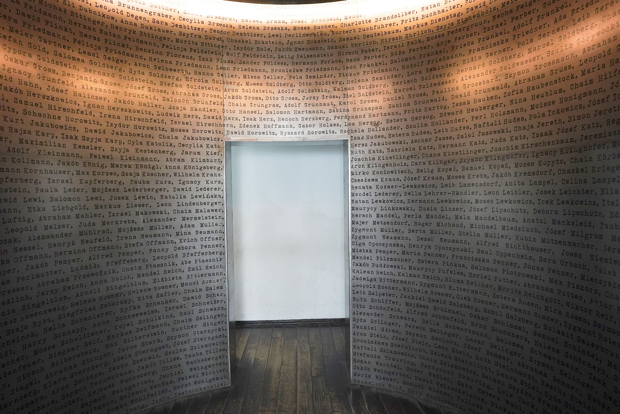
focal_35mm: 24
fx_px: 413
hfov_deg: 73.7
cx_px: 310
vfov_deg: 53.1
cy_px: 207
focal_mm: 24
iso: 3200
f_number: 4
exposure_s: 1/80
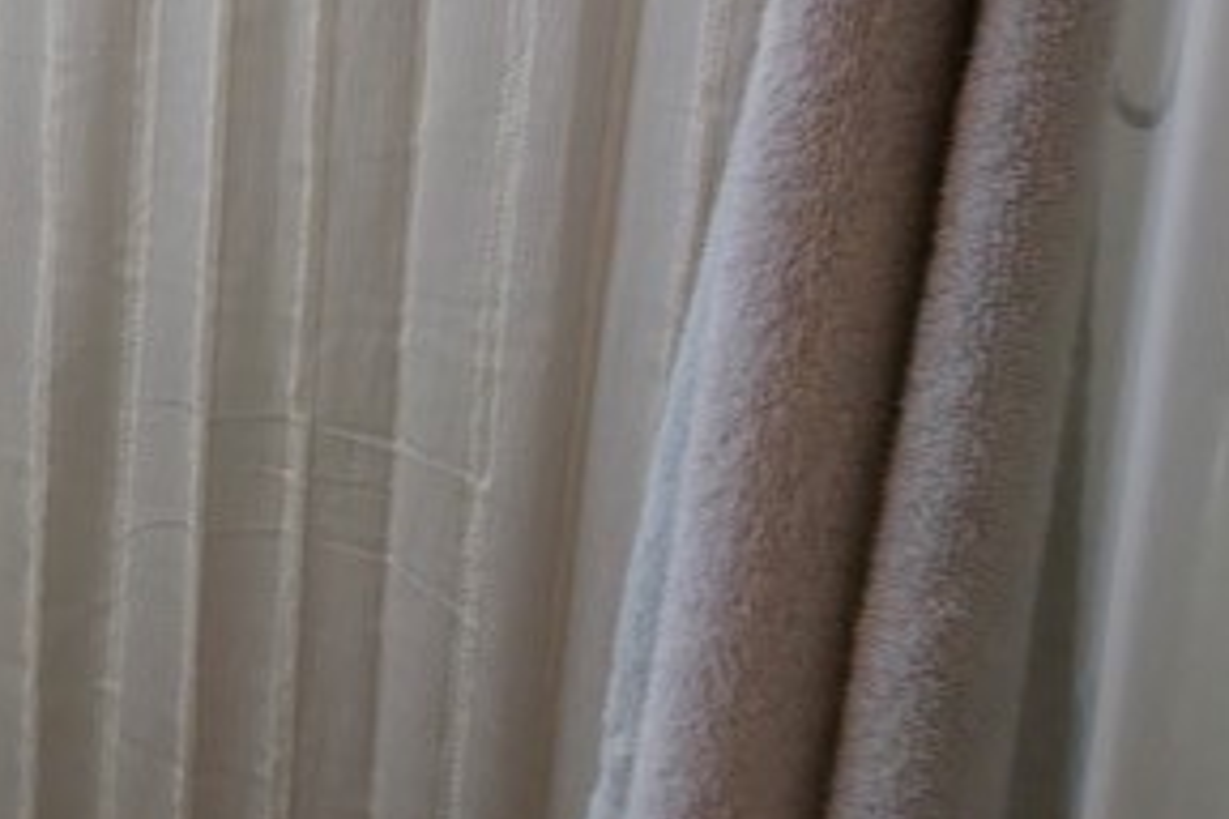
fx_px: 1639
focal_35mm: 48
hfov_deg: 32.3
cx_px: -324
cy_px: 55
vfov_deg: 26.9
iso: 100
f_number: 1.9
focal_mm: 2.2
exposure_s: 1/60
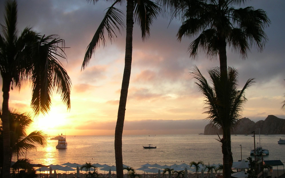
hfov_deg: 51.5
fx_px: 295
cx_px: 144
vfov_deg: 33.5
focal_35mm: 38
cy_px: 109
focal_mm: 5.8
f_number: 3
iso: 50
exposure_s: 1/206
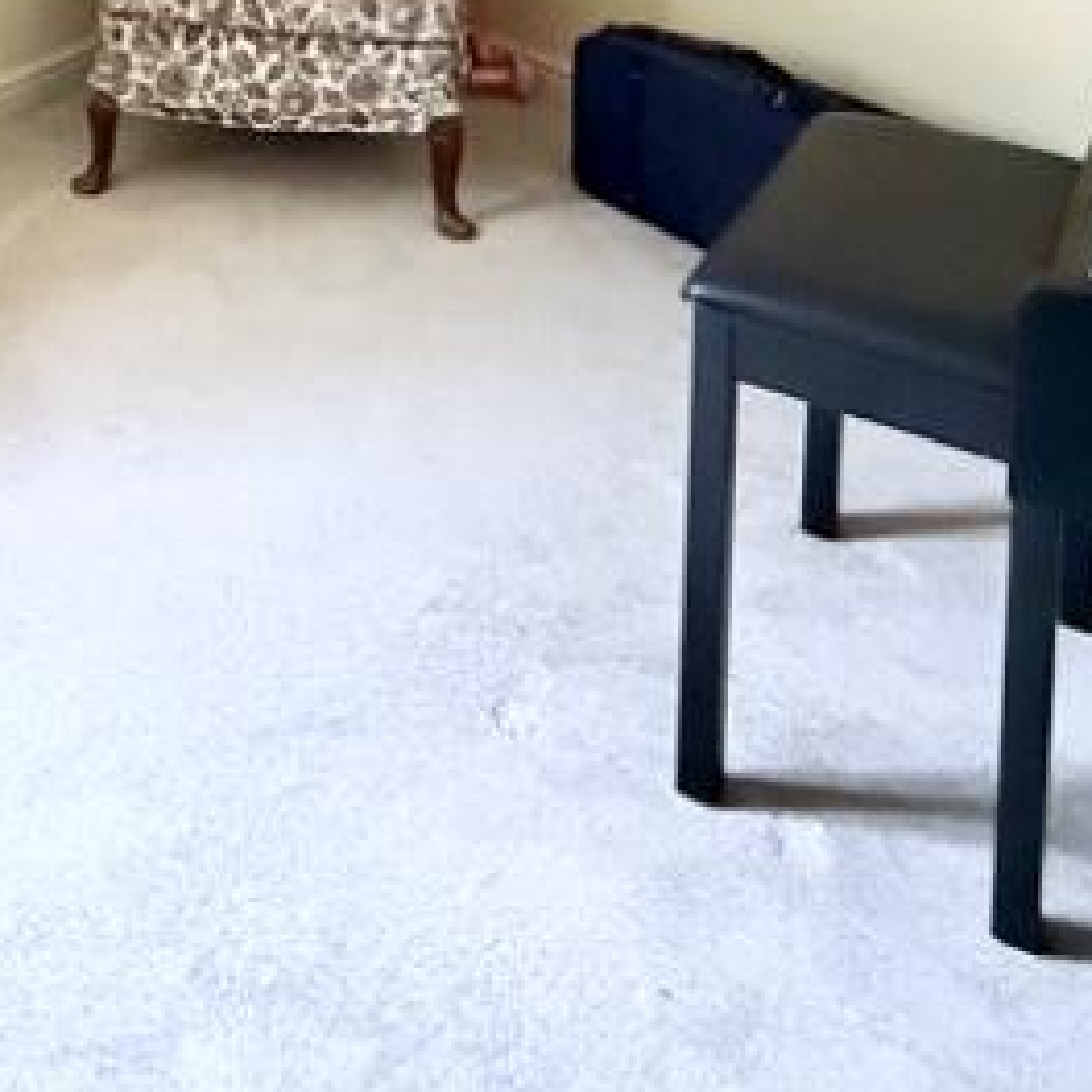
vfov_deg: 28.1
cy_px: -385
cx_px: -17
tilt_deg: -3.7
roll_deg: -0.4
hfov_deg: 32.4
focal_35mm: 48
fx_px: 1713
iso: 1250
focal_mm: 2.22
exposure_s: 1/60
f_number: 2.2
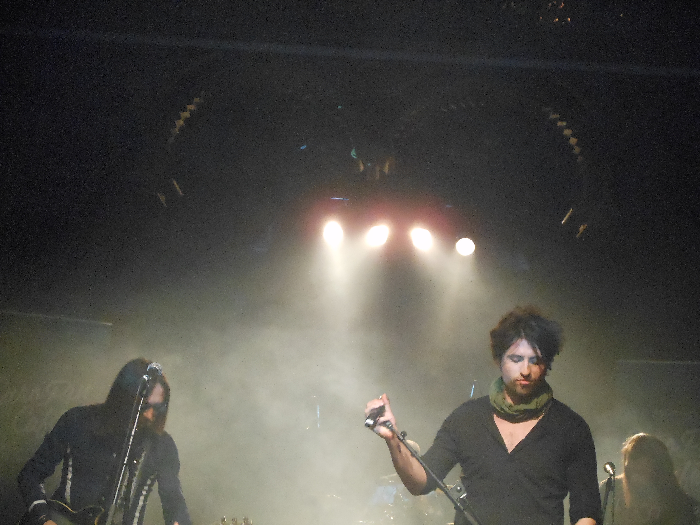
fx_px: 1011
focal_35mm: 50
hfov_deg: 38.2
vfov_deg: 29.1
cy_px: 262
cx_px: 350
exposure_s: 1/30
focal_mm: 8.9
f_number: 4
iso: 800
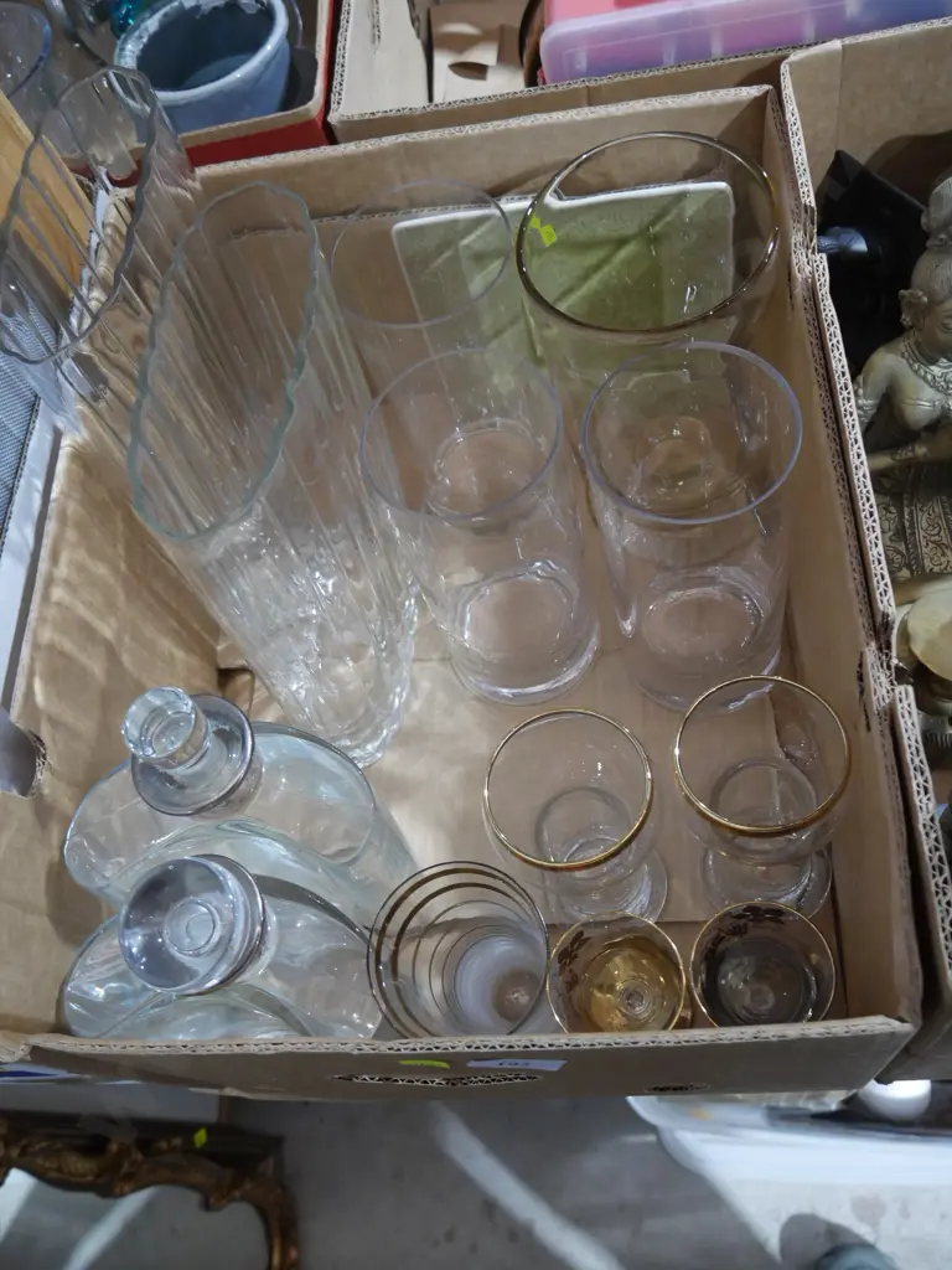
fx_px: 1100
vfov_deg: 60.0
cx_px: 476
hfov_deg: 46.8
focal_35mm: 30
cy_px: 635
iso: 1600
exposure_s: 1/60
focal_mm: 15
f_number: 3.6
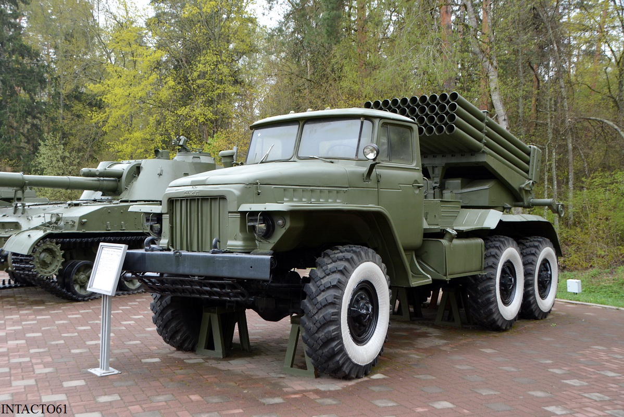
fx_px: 572
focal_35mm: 33
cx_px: 312
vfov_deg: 40.0
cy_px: 208
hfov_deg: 57.2
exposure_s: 1/125
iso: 360
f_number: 5.6
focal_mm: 22
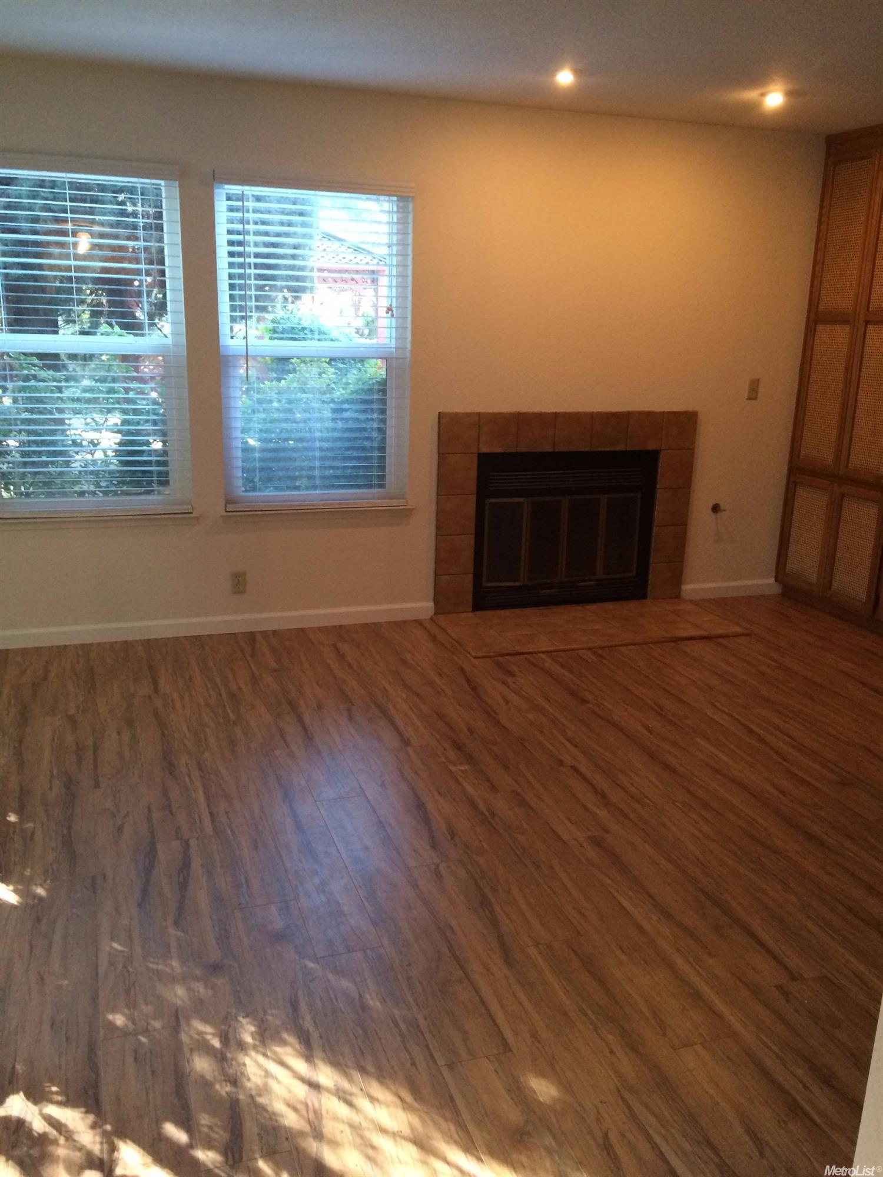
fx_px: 986
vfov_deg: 61.7
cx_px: 442
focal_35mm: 29
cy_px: 588
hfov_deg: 48.2
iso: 250
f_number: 2.2
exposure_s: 1/30
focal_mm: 4.15
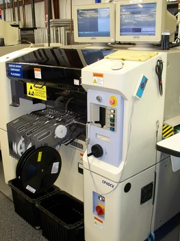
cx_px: 84
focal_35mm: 41
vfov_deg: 45.8
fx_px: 284
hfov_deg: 35.1
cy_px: 128
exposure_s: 1/40
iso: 200
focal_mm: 7.54
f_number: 2.8
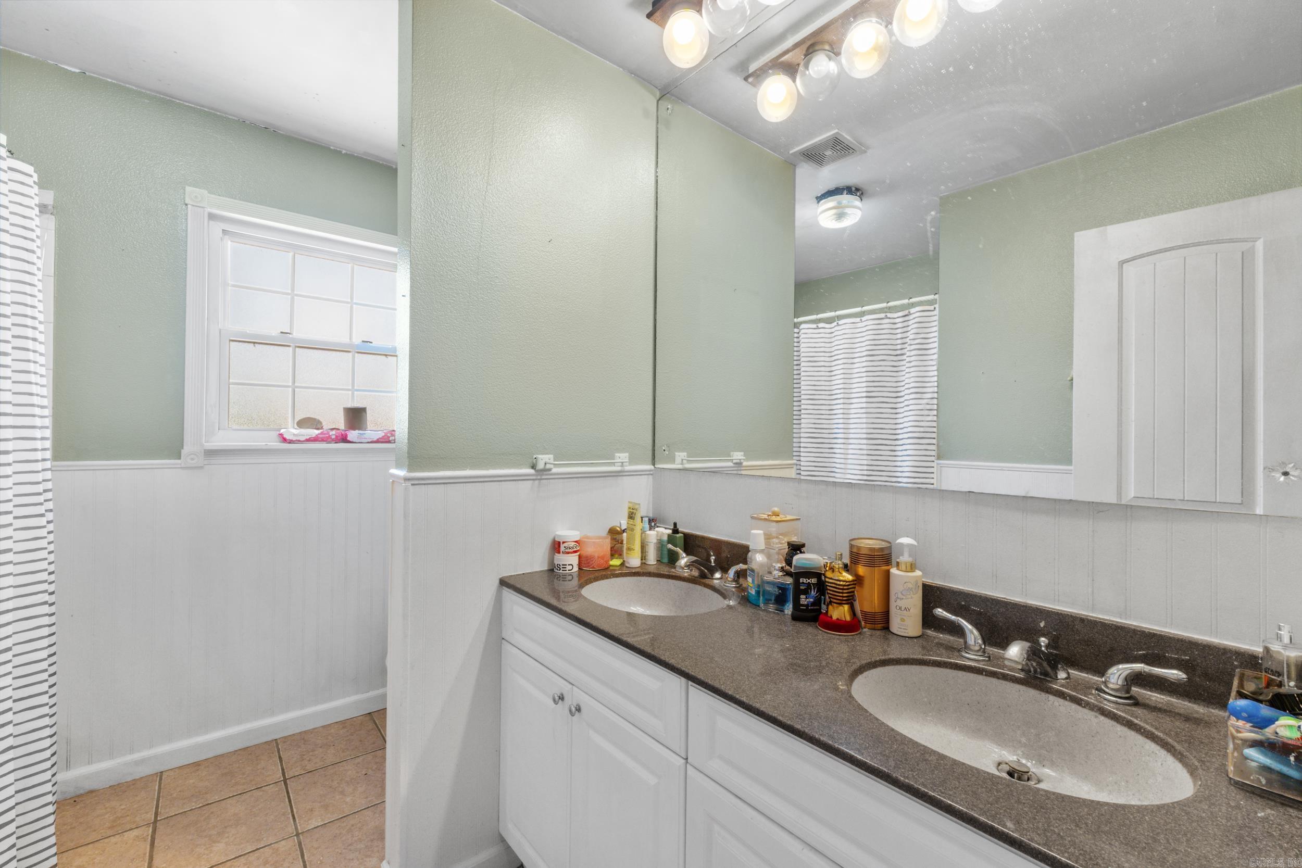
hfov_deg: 100.4
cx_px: 651
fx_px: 542
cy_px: 434
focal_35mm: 15
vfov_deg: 77.3
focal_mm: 10
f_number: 9
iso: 200
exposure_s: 1/50
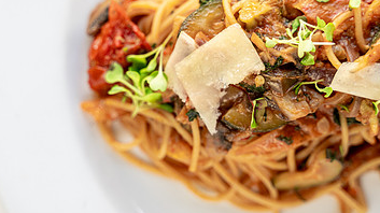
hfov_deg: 17.3
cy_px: 94
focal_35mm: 124
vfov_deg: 9.8
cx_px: 169
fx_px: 1249
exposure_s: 1/125
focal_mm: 72
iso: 100
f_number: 2.8
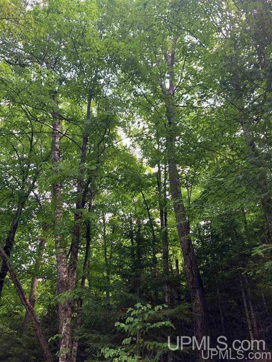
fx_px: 293
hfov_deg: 49.7
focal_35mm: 28
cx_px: 136
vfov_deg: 63.4
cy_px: 181
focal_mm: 3.99
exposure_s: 1/120
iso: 25
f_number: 1.8
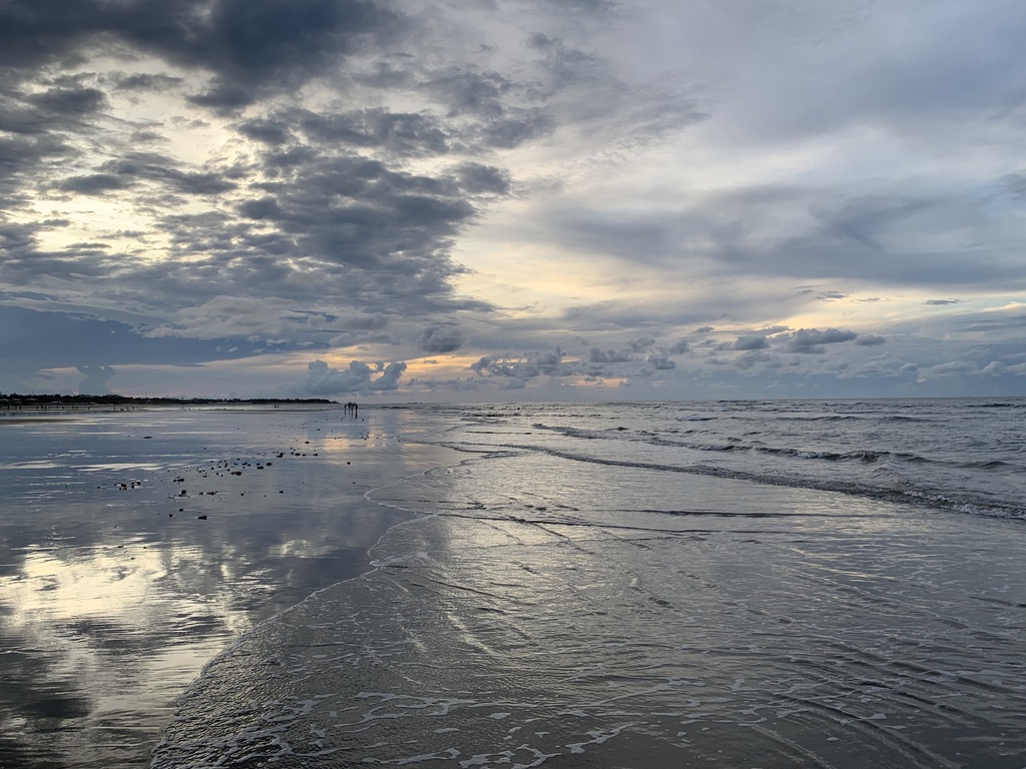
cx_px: 513
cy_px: 384
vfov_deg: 53.1
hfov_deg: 67.3
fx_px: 771
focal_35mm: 26
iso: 25
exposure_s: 1/257
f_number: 1.8
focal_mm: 4.25
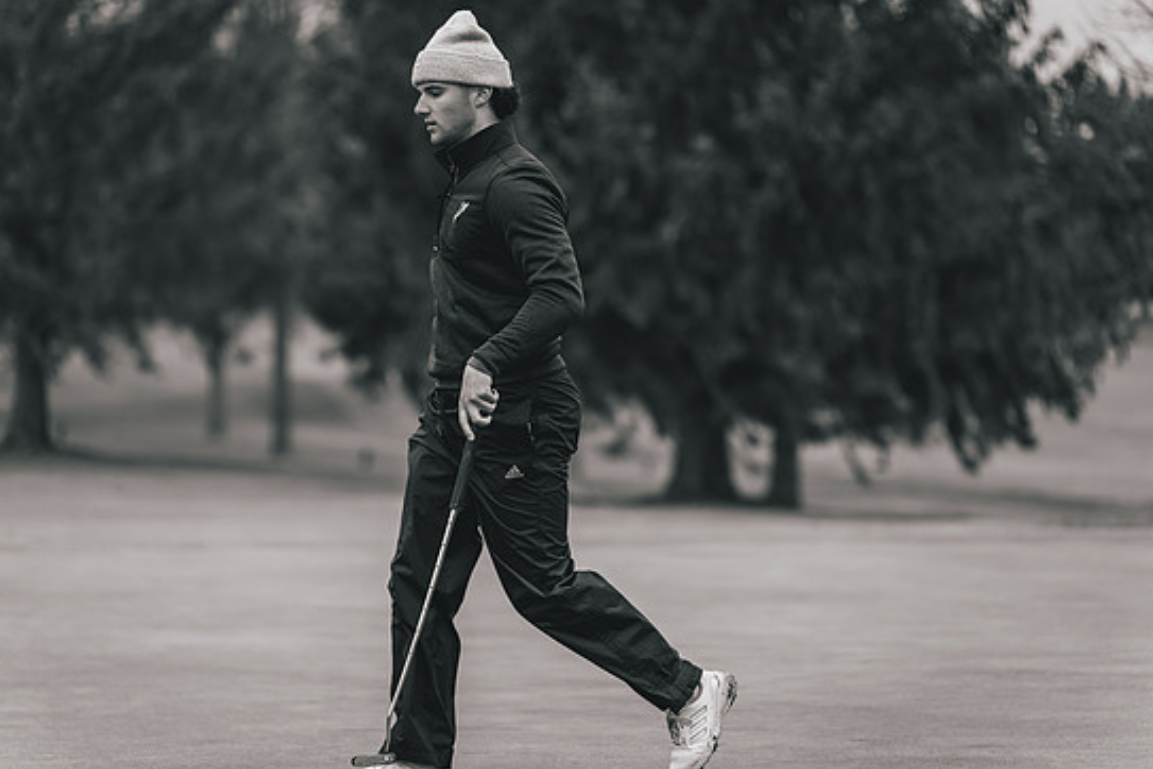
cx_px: 556
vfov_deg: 8.9
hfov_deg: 13.3
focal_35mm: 154
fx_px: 4932
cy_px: 398
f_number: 2.8
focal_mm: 139
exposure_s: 1/3200
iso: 640
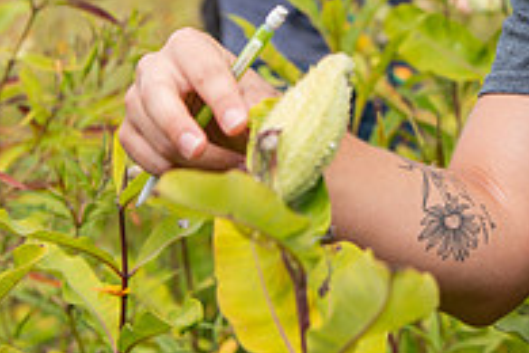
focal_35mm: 125
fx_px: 1837
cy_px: -75
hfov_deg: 16.2
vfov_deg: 10.8
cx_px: 469
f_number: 3.5
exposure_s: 1/500
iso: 100
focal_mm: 42
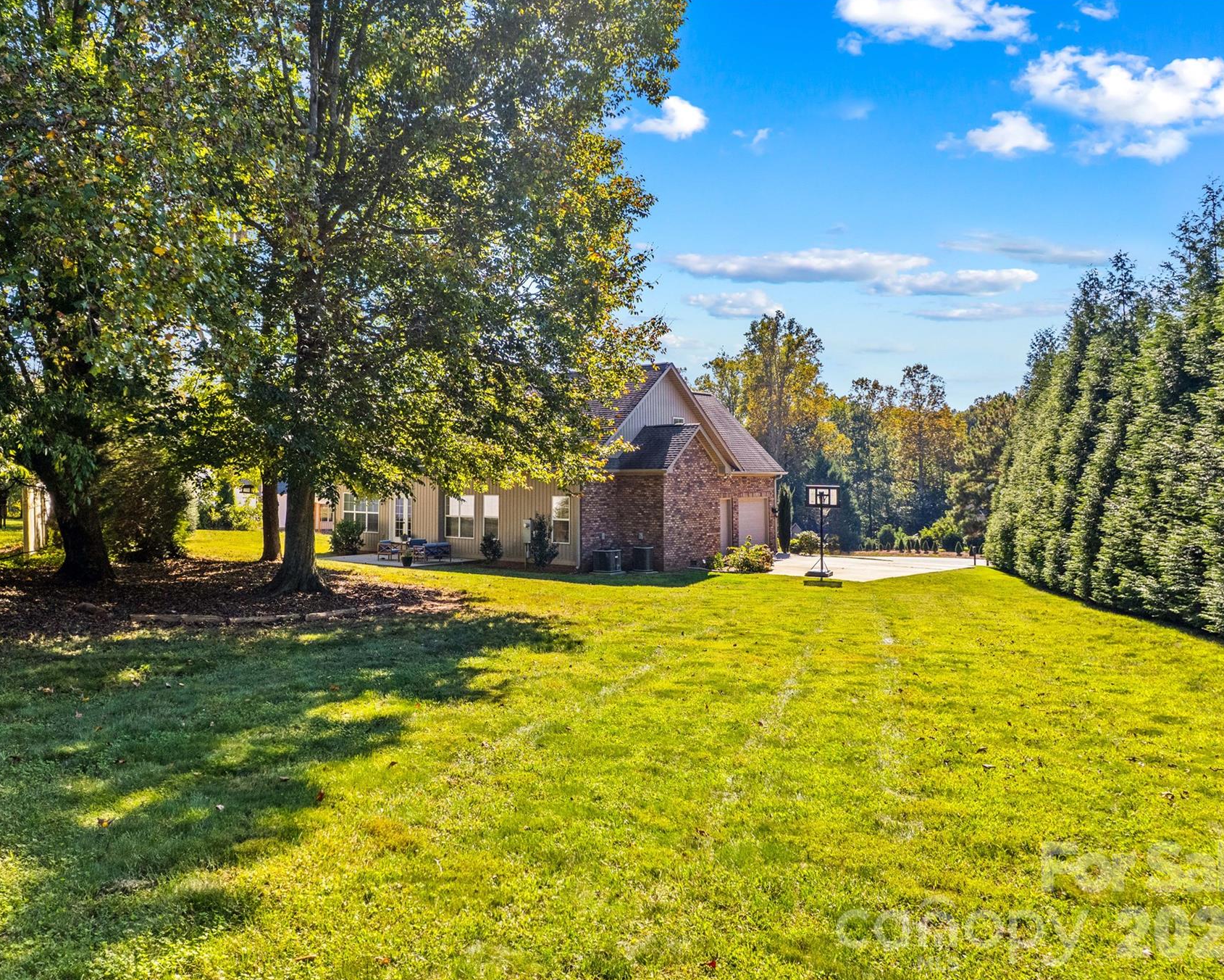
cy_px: 490
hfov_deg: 67.8
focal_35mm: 25
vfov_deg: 56.8
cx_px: 530
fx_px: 906
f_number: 2.8
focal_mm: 8.38
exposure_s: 1/1250
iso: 100
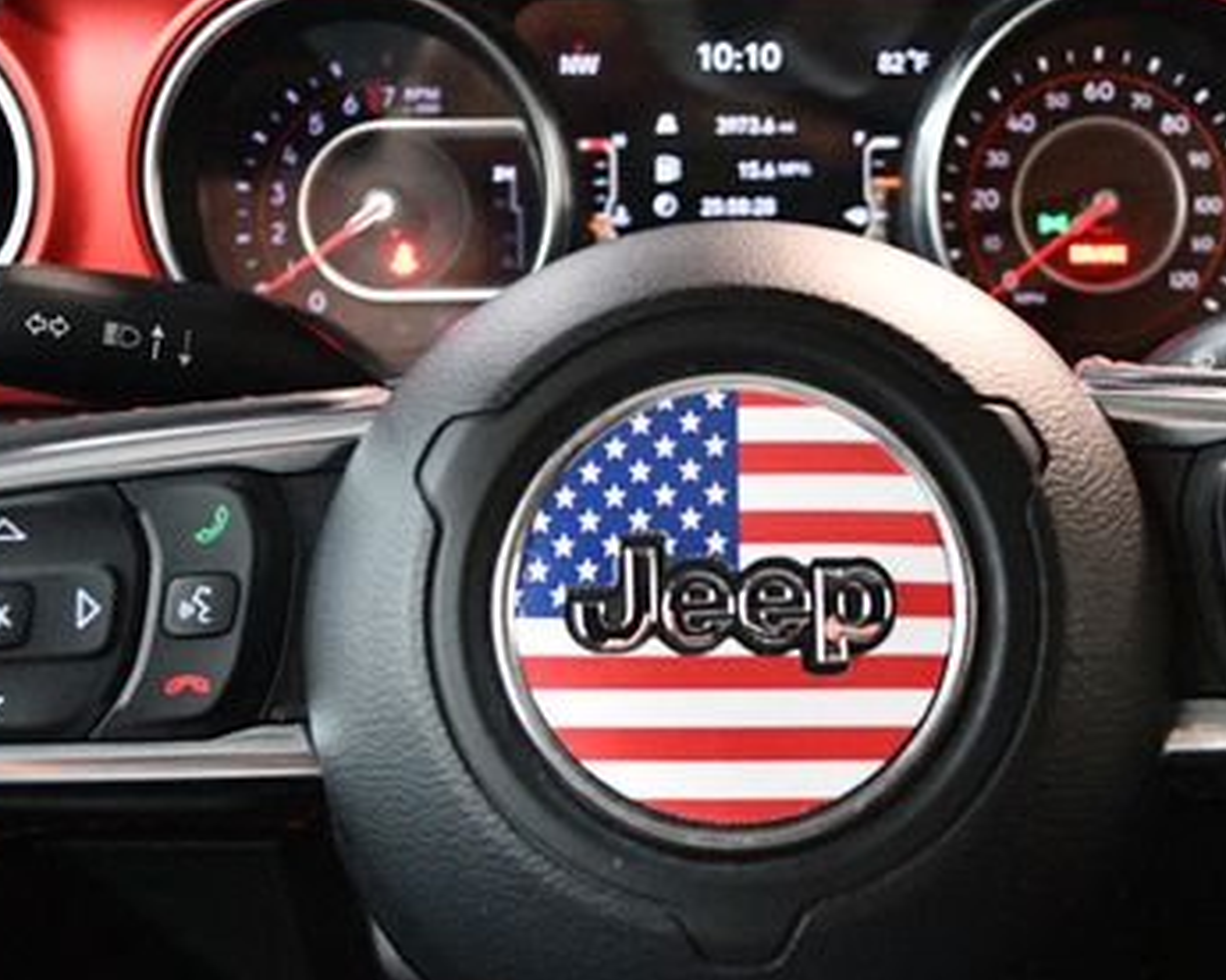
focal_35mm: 47
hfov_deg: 39.4
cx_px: 743
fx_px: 1705
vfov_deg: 31.8
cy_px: 660
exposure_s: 1/60
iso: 7200
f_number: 3.5
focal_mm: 18
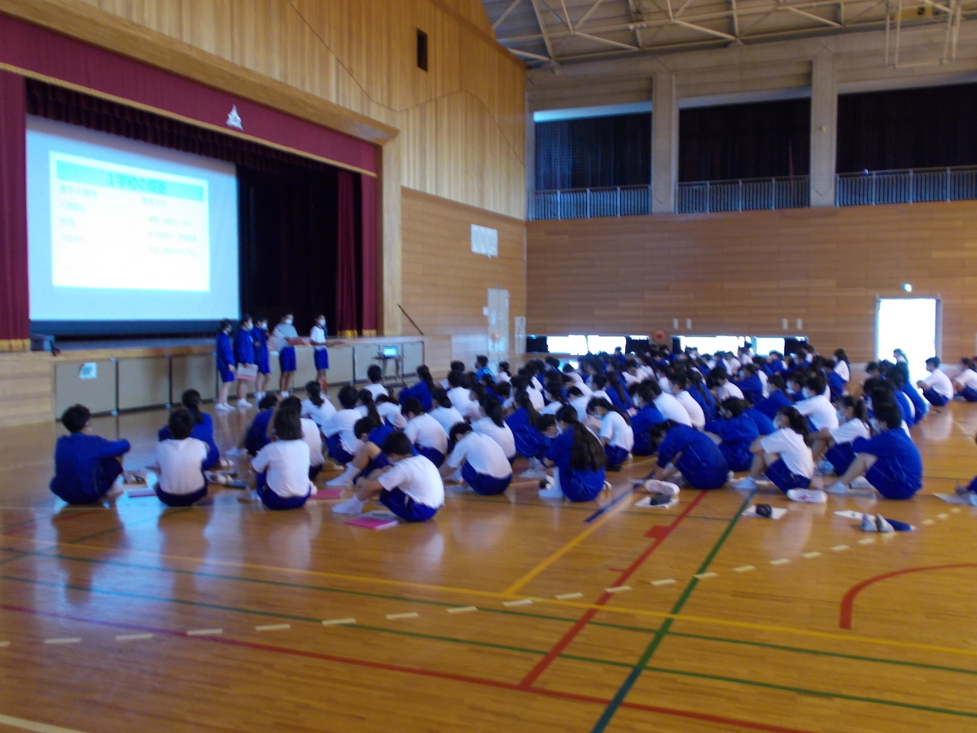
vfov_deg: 41.8
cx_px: 488
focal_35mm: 34
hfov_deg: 54.0
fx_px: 960
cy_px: 366
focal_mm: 6
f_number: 3.6
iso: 200
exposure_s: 1/3
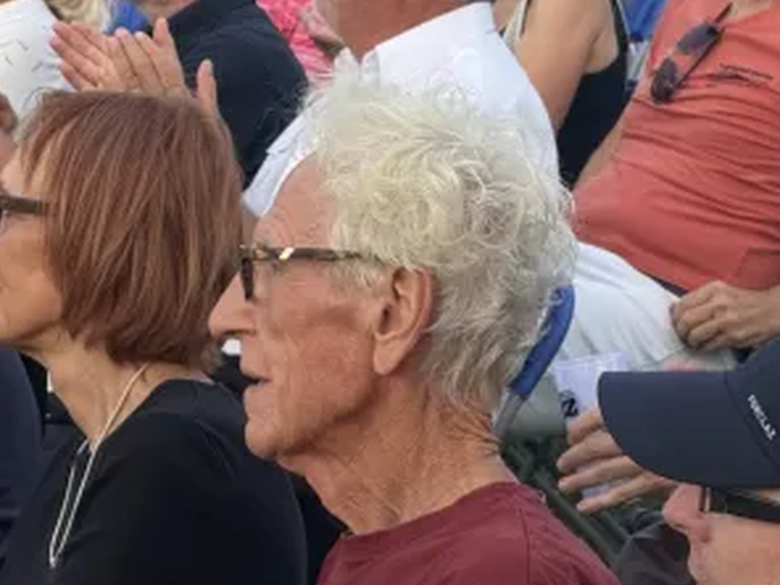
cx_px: 348
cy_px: 16
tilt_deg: -1.7
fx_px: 5476
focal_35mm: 243
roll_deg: +1.3
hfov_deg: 8.1
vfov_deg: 6.1
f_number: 2.8
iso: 125
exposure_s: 1/99
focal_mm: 15.66
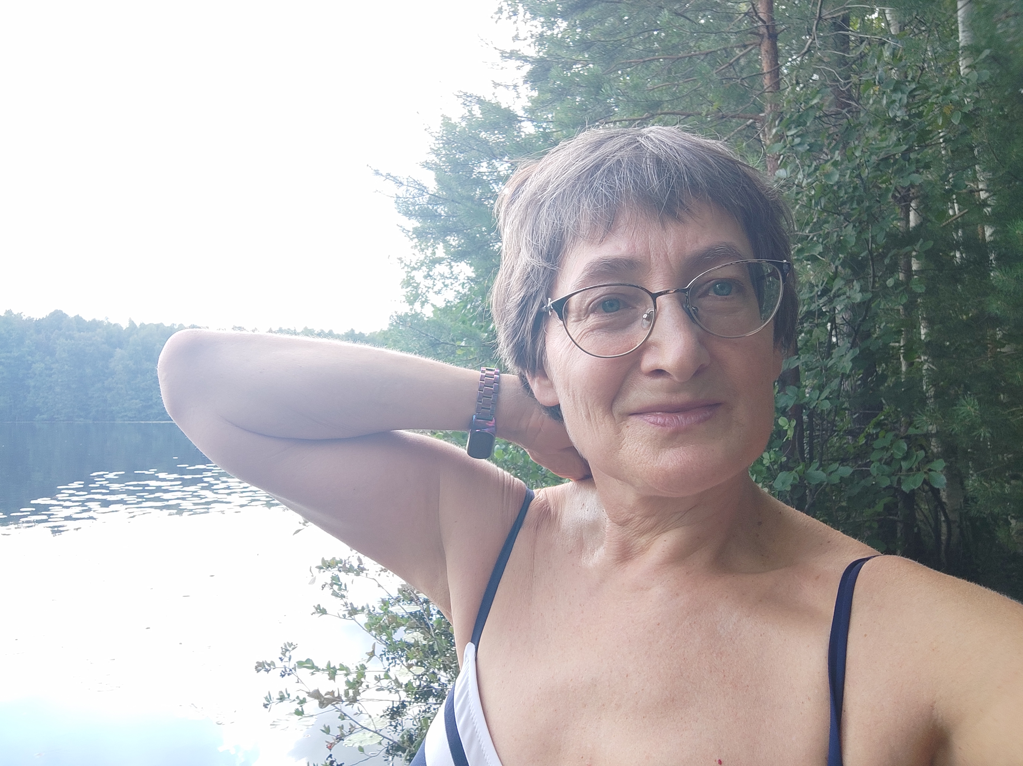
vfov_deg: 53.0
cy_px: 383
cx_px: 512
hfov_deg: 67.3
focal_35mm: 26
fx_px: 768
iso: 50
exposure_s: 1/301
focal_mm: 3.14
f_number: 2.24
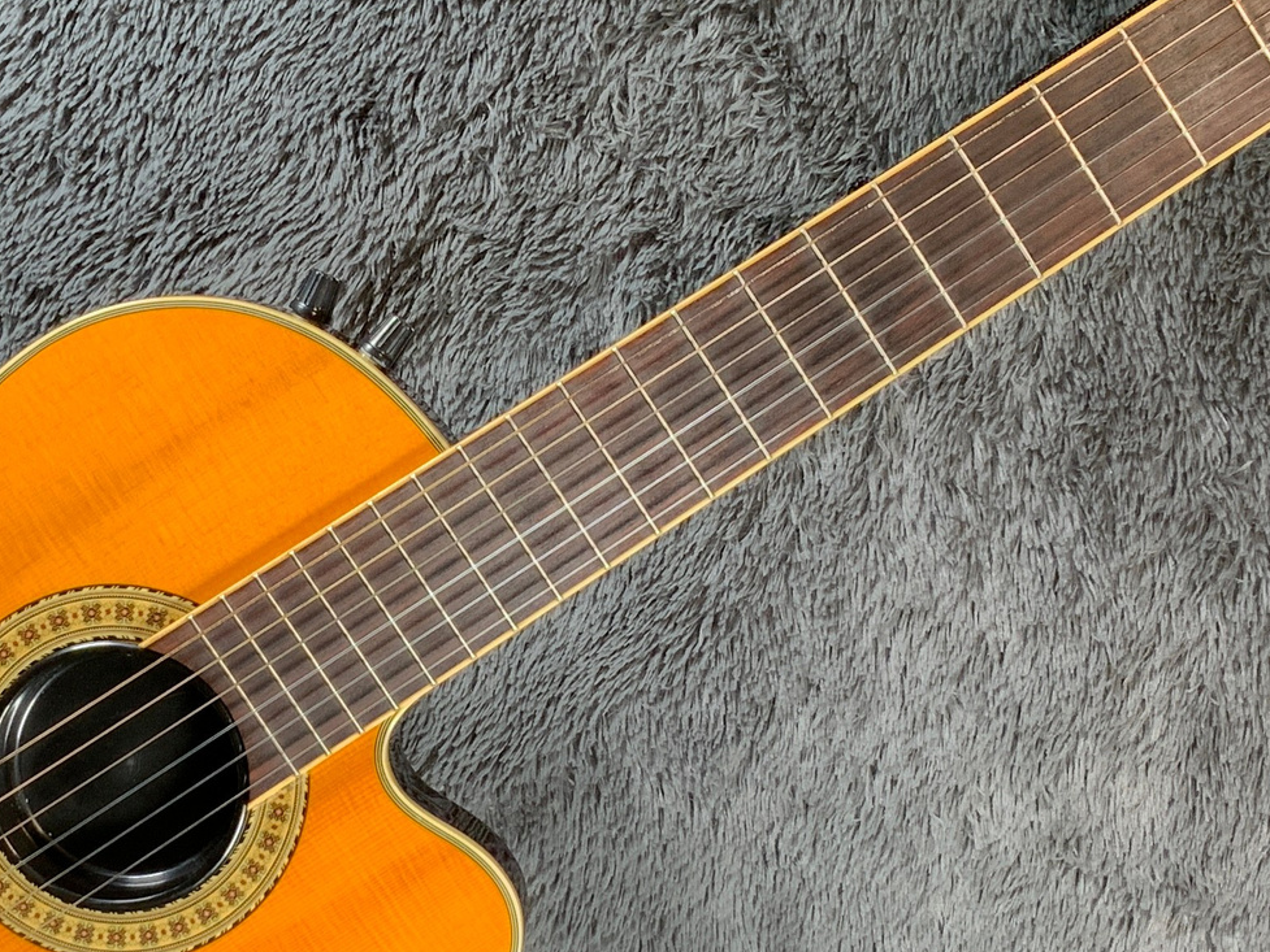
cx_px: 521
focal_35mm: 76
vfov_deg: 19.4
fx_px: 2789
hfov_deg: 25.6
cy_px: 569
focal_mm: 3
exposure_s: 1/104
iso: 40
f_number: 1.8
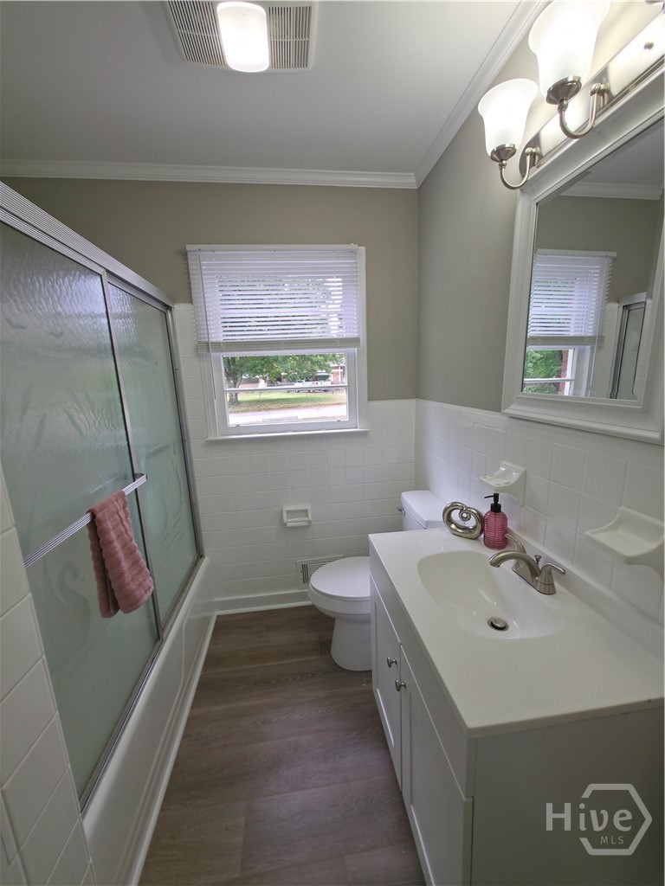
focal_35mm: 13
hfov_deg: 89.9
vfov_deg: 106.2
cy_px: 443
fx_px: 333
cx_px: 332
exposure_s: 1/60
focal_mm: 2.2
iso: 20
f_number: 1.9
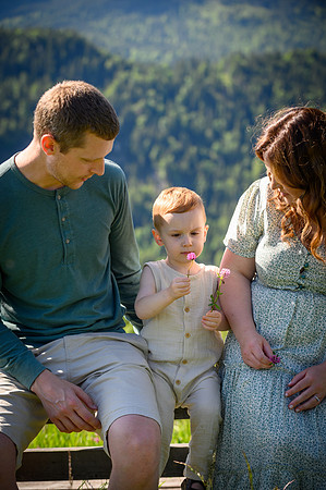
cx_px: 163
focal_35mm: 90
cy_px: 245
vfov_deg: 22.6
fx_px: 1225
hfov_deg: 15.2
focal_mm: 90
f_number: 5
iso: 100
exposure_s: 1/320
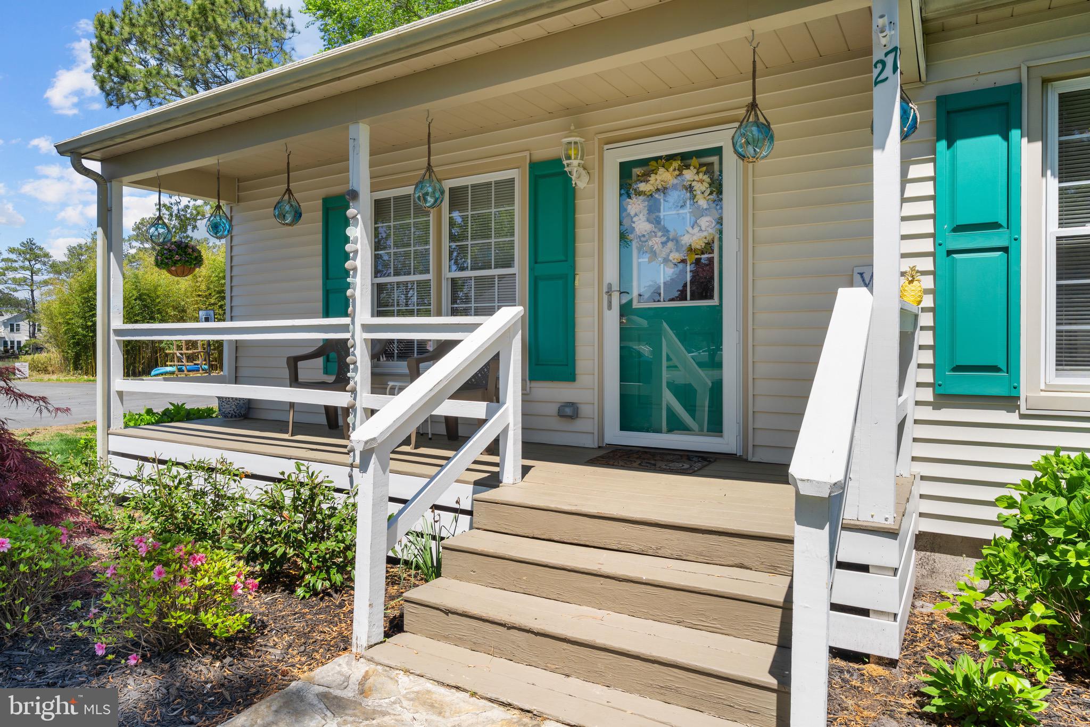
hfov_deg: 79.6
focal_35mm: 22
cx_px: 545
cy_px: 364
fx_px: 654
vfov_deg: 58.1
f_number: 7.1
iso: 200
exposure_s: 1/640
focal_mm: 14.4
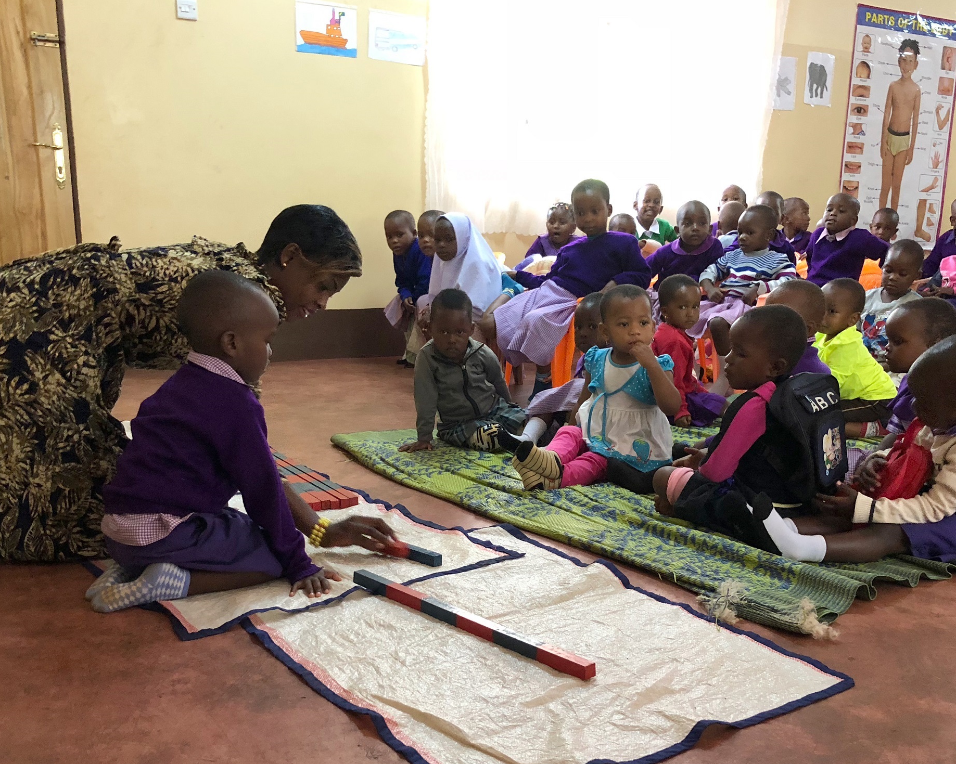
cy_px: 391
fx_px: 849
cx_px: 457
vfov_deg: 48.5
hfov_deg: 58.8
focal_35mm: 30
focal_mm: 4
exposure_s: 1/6
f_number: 1.8
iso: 80
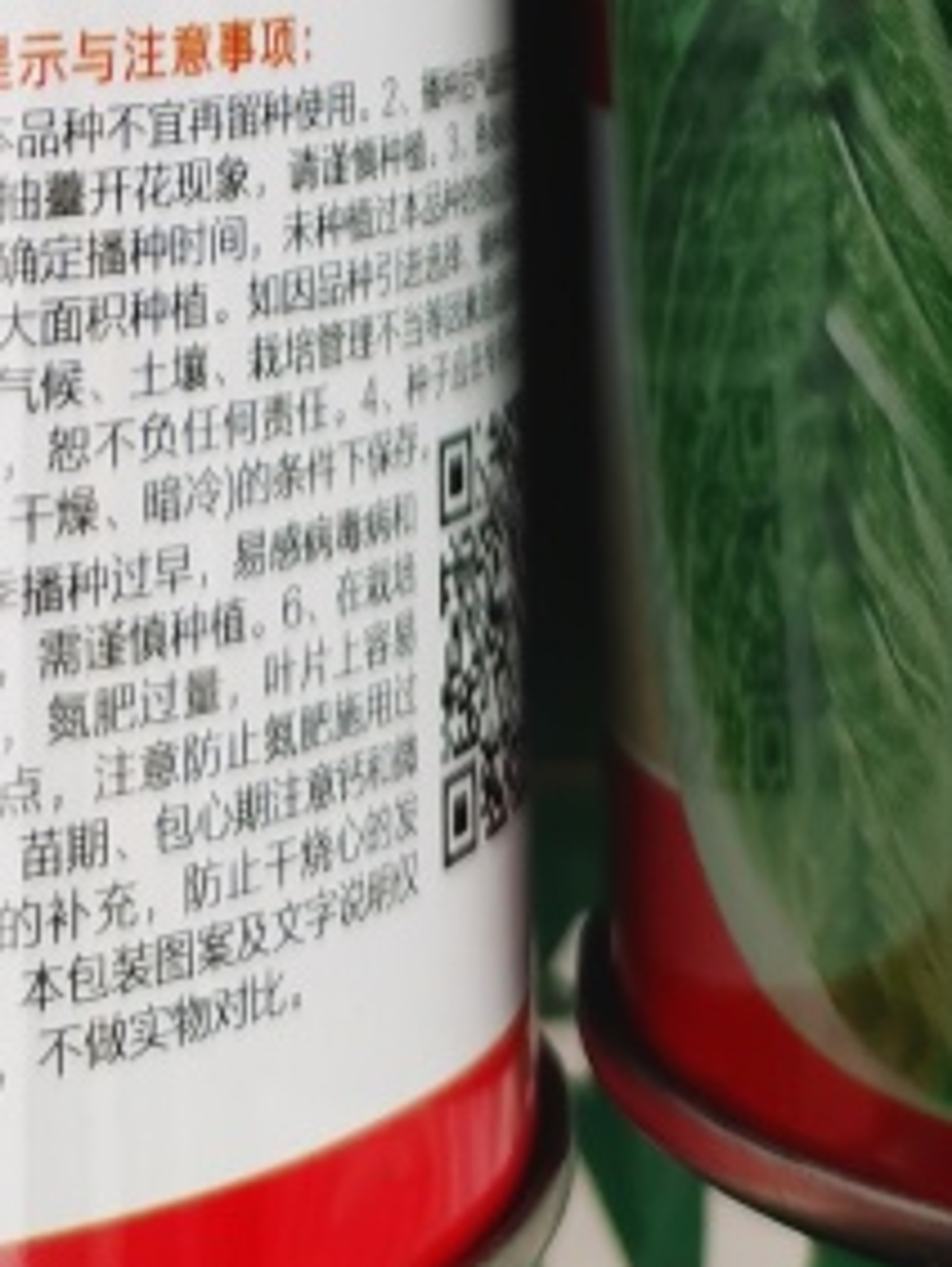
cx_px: 418
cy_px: -1013
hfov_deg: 14.5
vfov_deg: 16.2
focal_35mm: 102
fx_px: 3735
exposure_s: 1/270
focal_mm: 5.58
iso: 50
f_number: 1.8
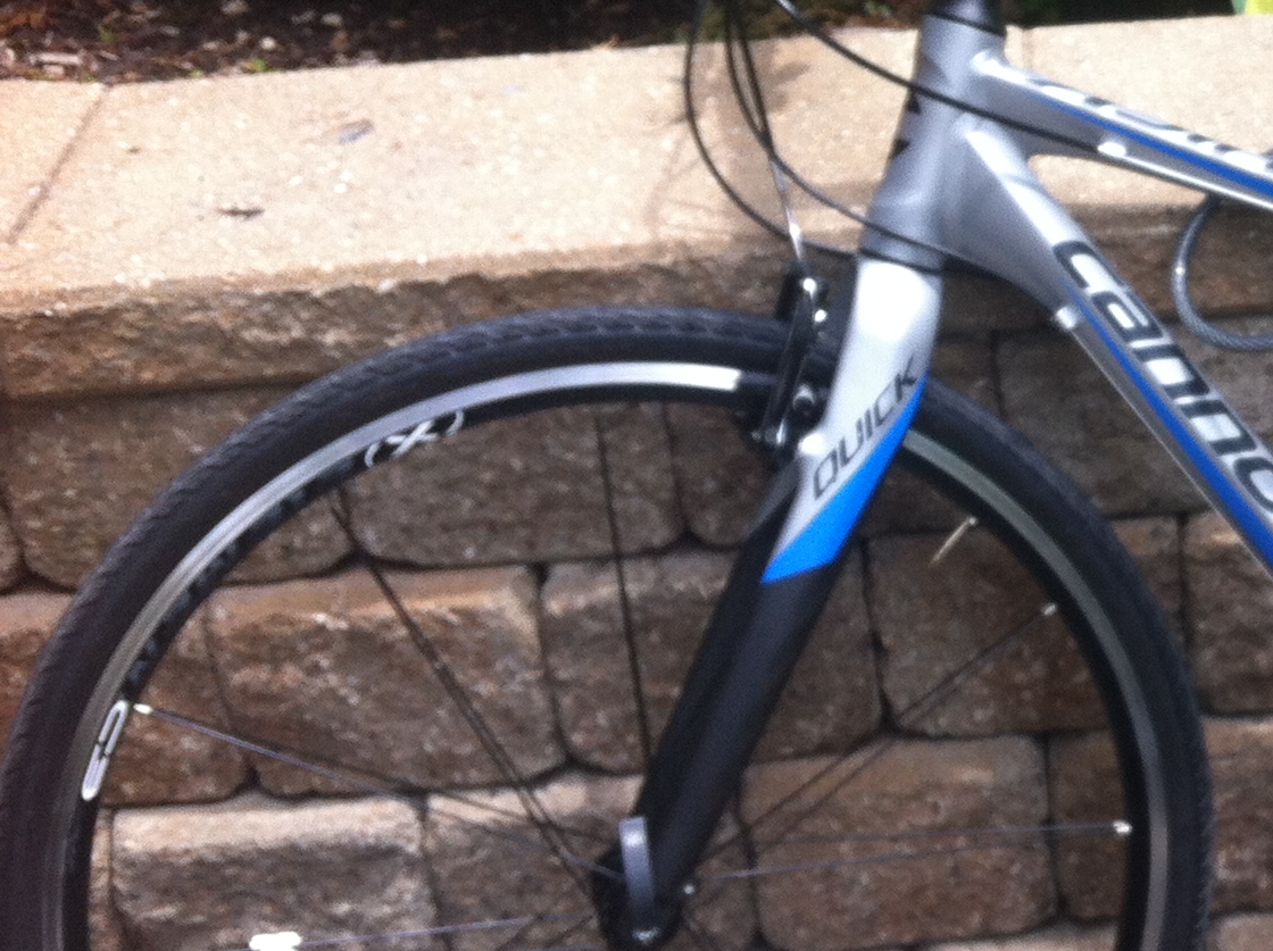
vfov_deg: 18.2
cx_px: 1425
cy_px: 459
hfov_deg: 22.7
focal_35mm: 81
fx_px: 2975
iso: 80
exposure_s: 1/245
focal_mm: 3.85
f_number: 2.8
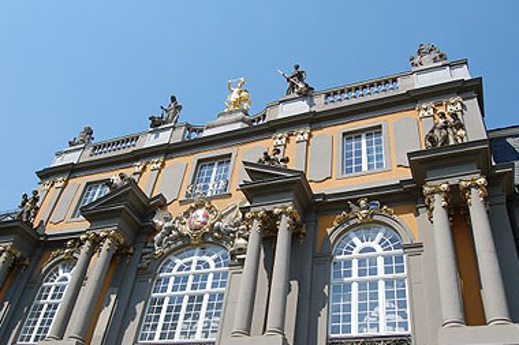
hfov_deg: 58.7
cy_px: 195
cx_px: 242
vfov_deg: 41.0
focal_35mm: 32
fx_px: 461
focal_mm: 18
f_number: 8
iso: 200
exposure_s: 1/500
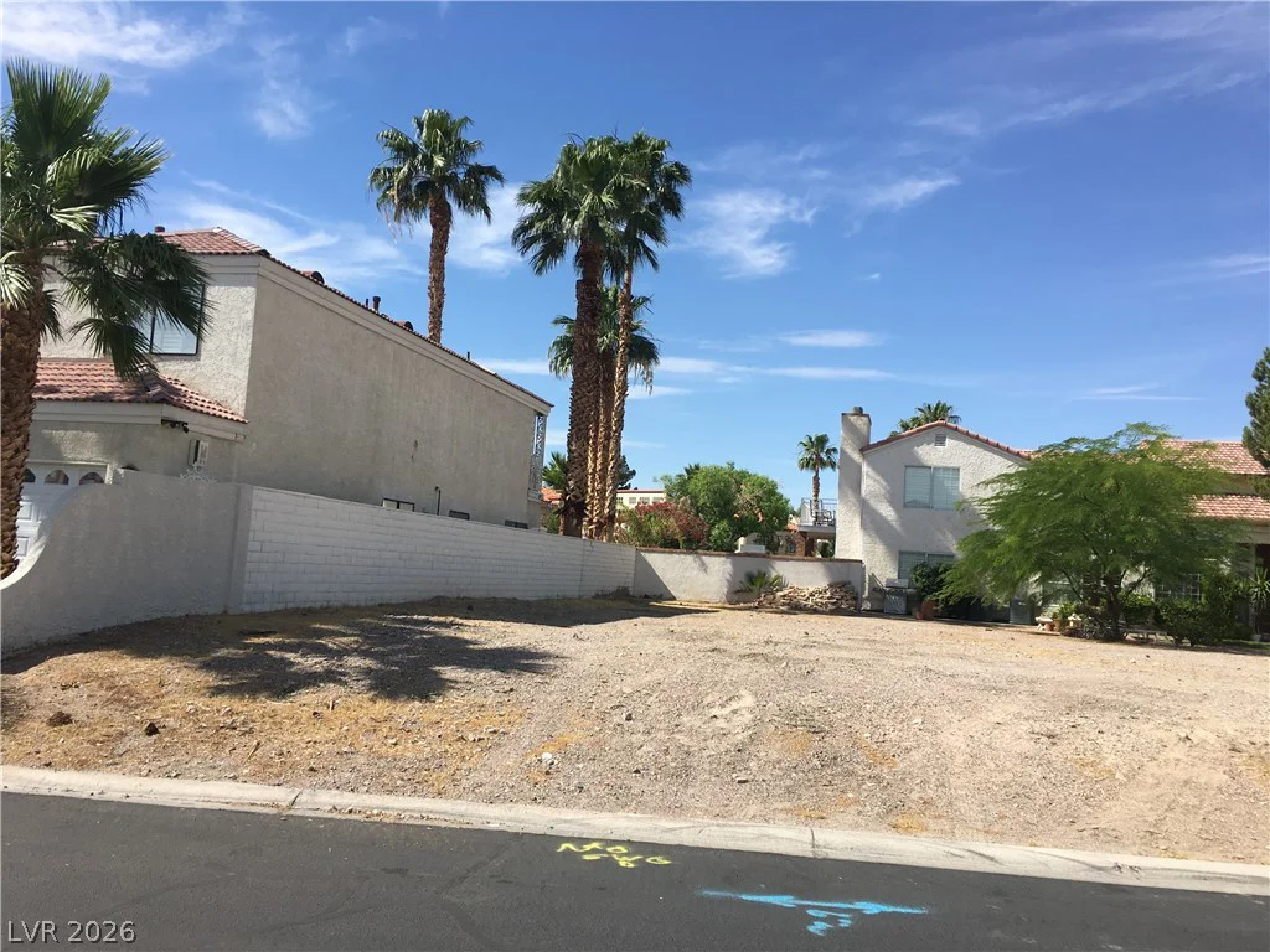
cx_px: 635
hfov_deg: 61.7
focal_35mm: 29
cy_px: 476
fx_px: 1064
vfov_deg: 48.2
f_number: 2.2
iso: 25
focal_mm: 4.15
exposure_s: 1/1570
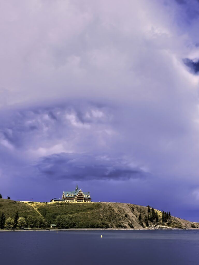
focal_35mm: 40
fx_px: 307
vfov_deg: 46.8
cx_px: 100
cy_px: 132
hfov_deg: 36.0
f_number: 8
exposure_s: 1/1000
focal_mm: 7.1
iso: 200
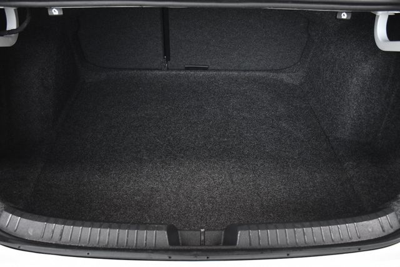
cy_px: 134
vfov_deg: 38.9
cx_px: 200
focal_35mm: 34
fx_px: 378
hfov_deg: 55.8
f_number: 5.6
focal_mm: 23
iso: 2000
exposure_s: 1/320
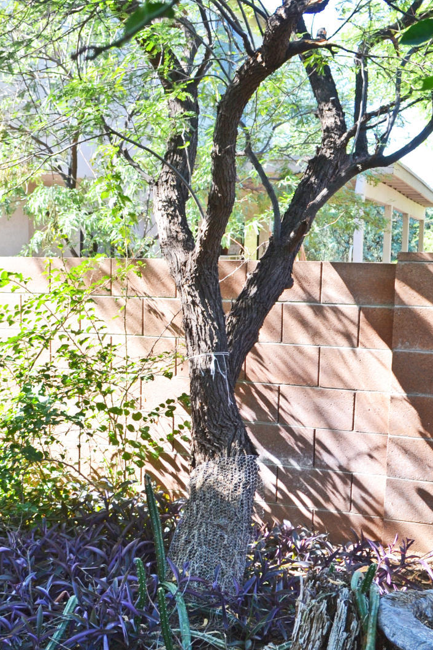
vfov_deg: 38.7
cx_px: 130
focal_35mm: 51
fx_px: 920
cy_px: 402
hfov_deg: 26.3
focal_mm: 18
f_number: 5.6
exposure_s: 1/125
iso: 280
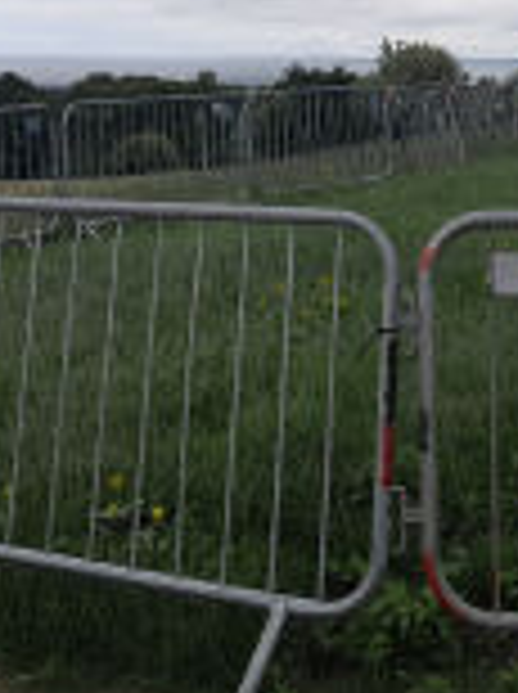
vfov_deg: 27.0
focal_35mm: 69
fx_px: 1381
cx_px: 279
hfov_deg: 21.2
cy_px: 36
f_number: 1.8
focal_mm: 3.98
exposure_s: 1/449
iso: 40
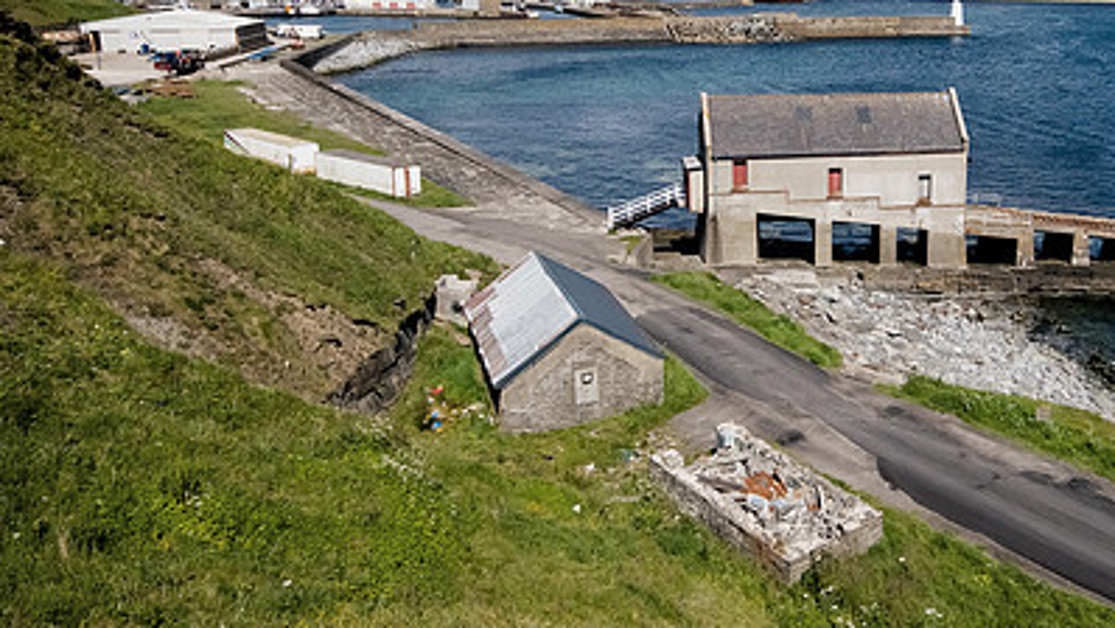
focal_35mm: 32
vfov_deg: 35.8
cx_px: 784
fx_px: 946
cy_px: 153
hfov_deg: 58.9
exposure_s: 1/3200
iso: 400
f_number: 8
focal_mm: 14
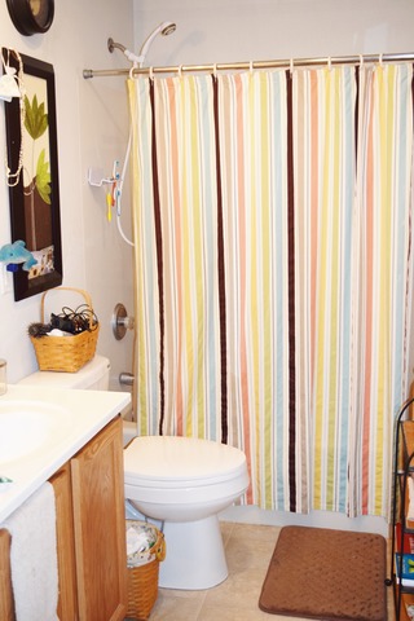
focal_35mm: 40
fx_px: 699
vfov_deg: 47.9
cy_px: 310
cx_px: 207
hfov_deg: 33.0
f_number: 4.2
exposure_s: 1/80
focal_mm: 27
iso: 800
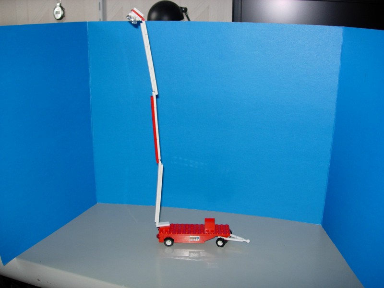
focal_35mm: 38
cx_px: 192
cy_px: 144
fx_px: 422
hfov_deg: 49.0
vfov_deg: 37.7
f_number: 2.8
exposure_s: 1/64
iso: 79
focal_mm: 7.8
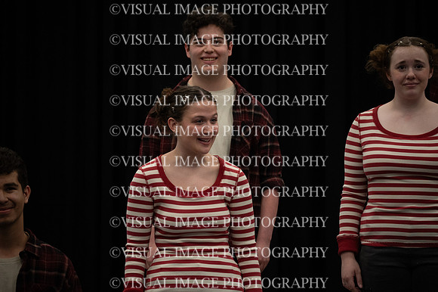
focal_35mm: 212
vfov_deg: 6.5
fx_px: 2578
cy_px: 146
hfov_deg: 9.7
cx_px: 219
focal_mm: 212
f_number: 6
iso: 4000
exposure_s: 1/160
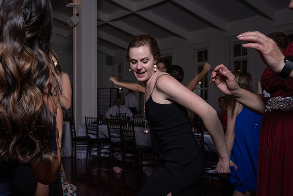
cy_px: 108
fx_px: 319
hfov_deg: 47.9
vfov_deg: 34.1
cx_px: 82
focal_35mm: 39
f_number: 5.6
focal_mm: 27
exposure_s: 1/200
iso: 2000
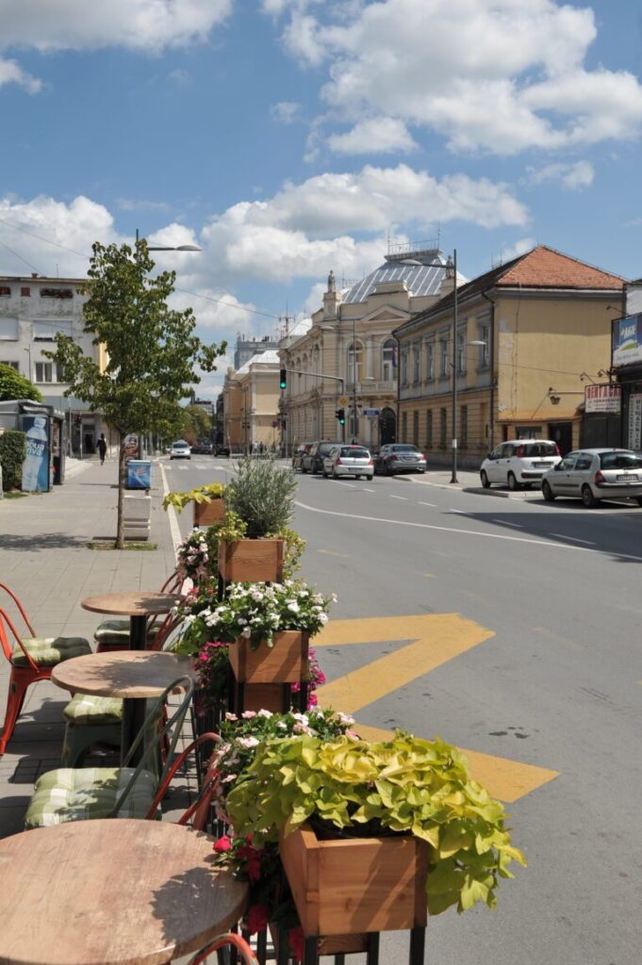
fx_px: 938
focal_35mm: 35
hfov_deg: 37.8
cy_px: 482
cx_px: 321
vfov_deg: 54.5
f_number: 10
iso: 200
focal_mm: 35
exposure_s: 1/400
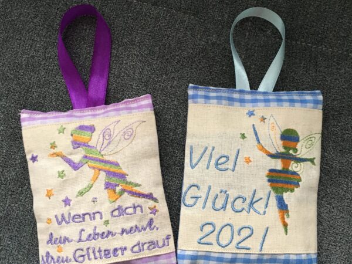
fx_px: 295
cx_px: 176
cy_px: 132
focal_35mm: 29
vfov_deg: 48.2
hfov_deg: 61.7
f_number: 2.2
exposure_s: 1/25
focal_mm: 4.15
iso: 200
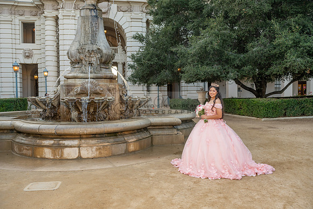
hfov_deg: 60.3
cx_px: 156
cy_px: 104
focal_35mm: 31
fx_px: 270
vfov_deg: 42.3
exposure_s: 1/200
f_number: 4.5
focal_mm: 31
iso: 320
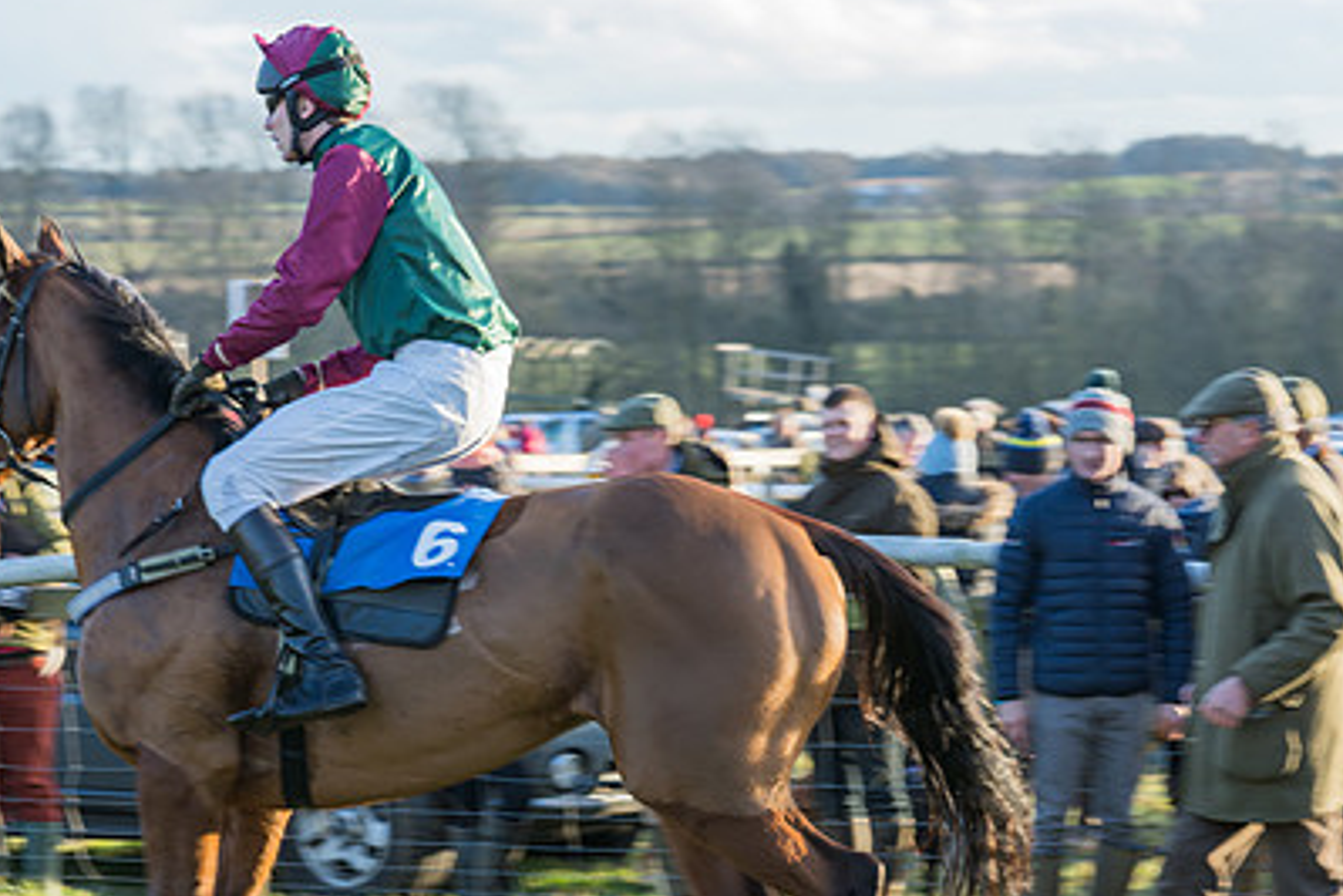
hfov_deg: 10.8
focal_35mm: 190
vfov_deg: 7.2
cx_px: 435
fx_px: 7088
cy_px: 701
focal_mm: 114
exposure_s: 1/125
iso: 200
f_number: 5.6
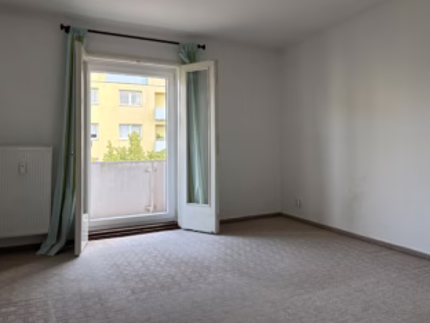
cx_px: 244
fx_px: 373
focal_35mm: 30
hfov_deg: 59.7
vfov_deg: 46.7
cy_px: 141
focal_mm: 5.96
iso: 80
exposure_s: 1/121
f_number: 1.6
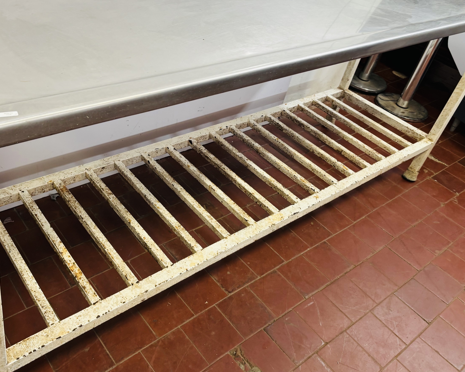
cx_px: 176
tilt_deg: -34.1
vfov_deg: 44.4
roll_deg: -12.3
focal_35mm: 33
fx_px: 454
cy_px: 155
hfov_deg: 53.6
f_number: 1.6
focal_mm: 5.96
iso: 125
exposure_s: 1/50
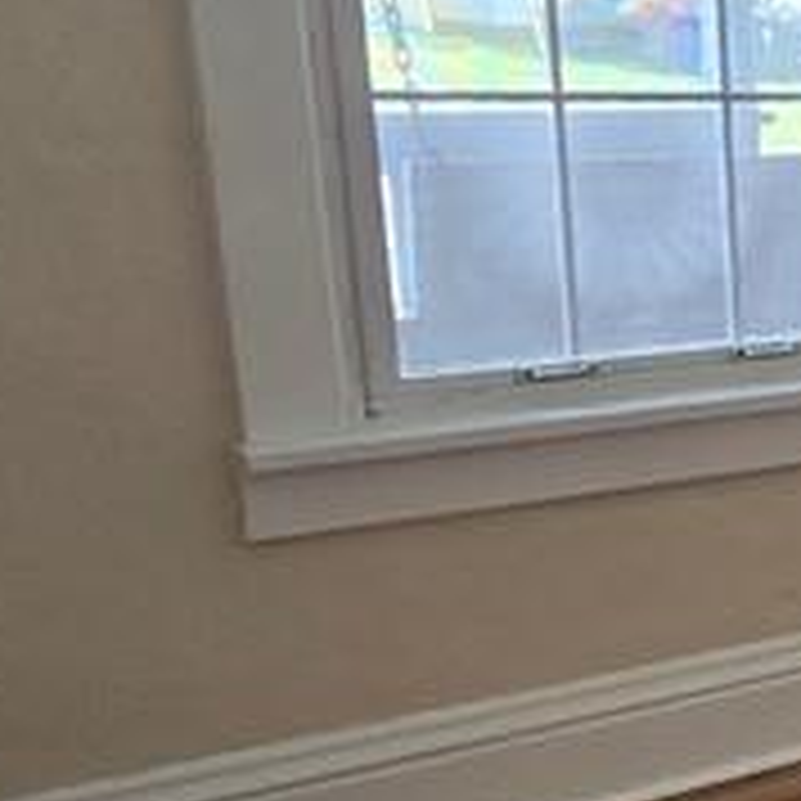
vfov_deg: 26.1
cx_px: 1516
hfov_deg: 18.8
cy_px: 464
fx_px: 1728
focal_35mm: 66
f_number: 2.2
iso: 160
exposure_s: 1/60
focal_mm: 2.2
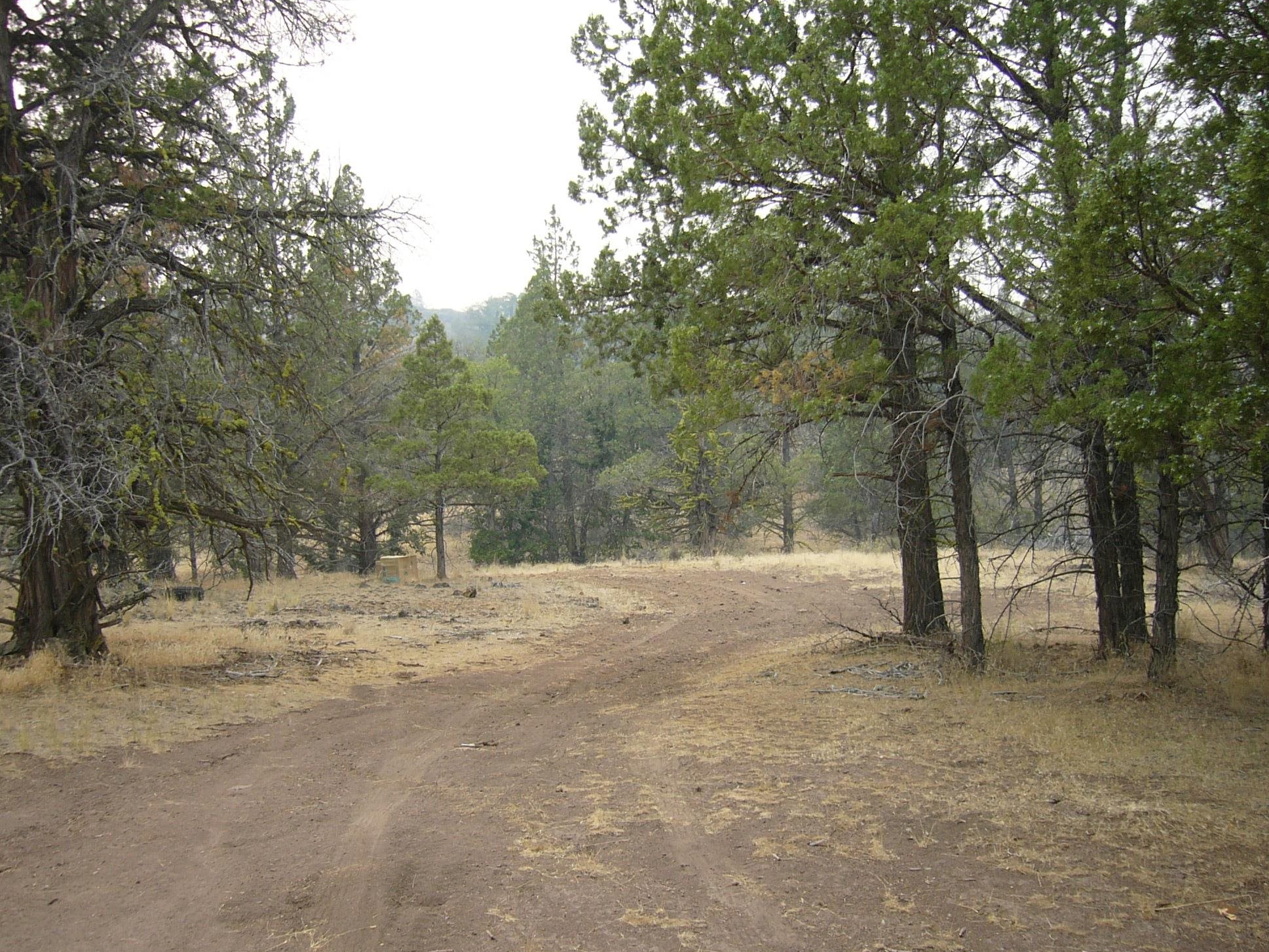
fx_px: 1356
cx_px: 608
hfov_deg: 50.1
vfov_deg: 38.7
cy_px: 486
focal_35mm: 37
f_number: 2.8
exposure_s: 1/125
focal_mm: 5.8
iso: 100
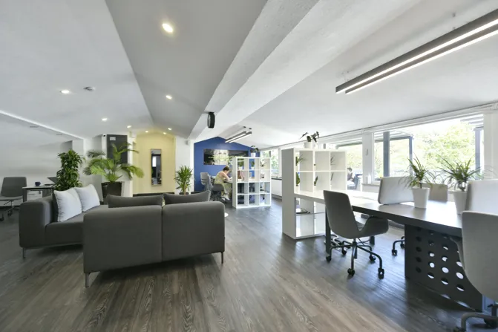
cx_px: 249
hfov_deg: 104.3
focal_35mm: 14
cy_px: 166
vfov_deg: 81.2
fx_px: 194
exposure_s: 1/50
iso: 500
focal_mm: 14
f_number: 4.5
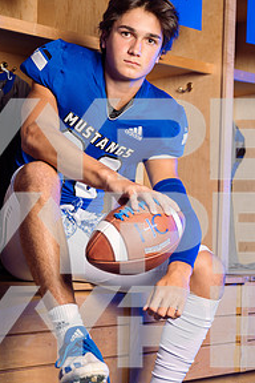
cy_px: 234
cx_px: 105
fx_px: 765
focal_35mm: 72
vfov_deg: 28.0
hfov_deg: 18.9
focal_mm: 46
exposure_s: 1/250
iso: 160
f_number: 3.5
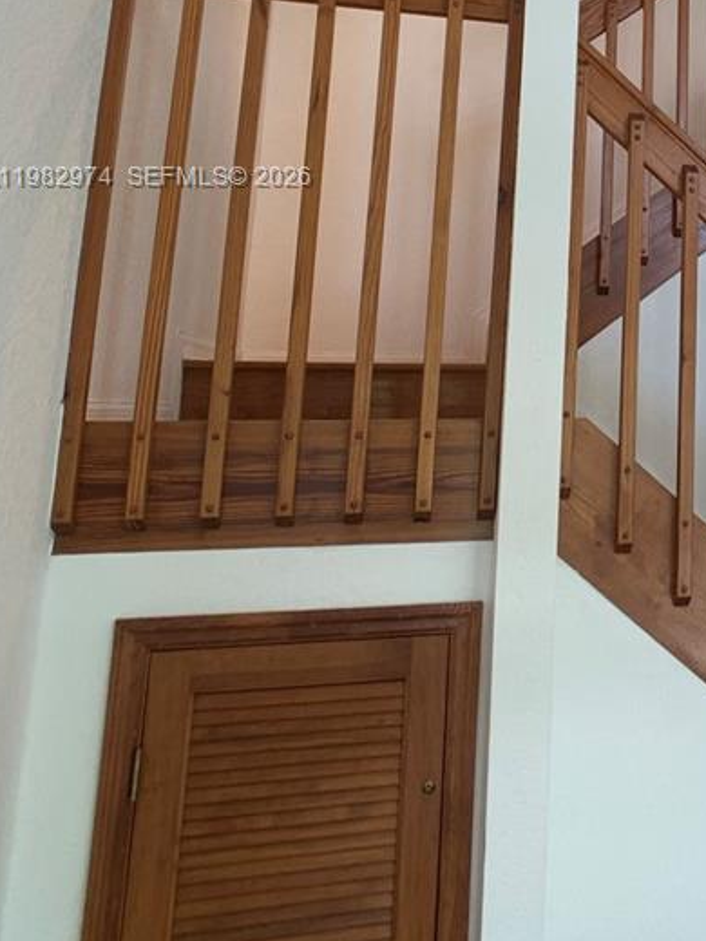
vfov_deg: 31.3
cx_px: 791
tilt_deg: +11.3
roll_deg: +0.1
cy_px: 179
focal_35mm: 60
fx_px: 1632
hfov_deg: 22.9
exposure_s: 1/60
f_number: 1.8
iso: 64
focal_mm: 4.25
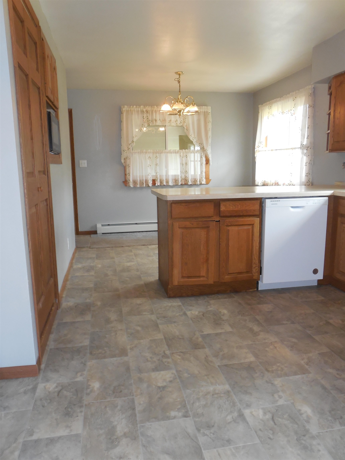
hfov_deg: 53.1
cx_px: 172
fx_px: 346
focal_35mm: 26
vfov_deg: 67.3
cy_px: 230
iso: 280
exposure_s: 1/25
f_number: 3.5
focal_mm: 4.6
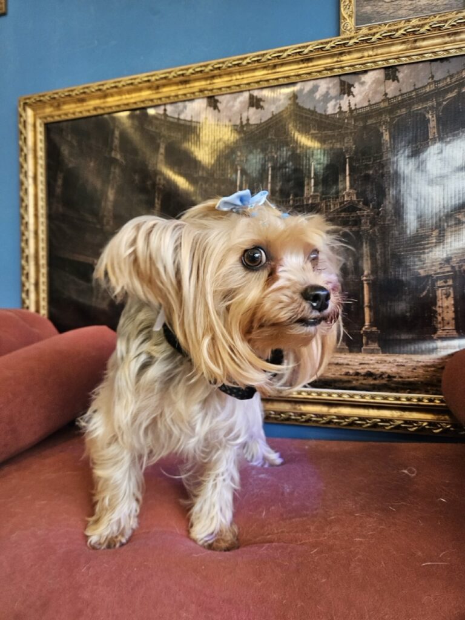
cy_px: 310
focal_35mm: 23
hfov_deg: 58.9
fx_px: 412
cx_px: 232
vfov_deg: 73.9
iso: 400
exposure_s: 1/138
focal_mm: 5.4
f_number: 1.8
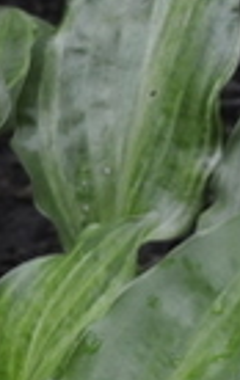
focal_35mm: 662
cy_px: 540
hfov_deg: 2.0
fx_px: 6884
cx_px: -99
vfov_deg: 3.2
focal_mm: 75
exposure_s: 1/125
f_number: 5.3
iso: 1100
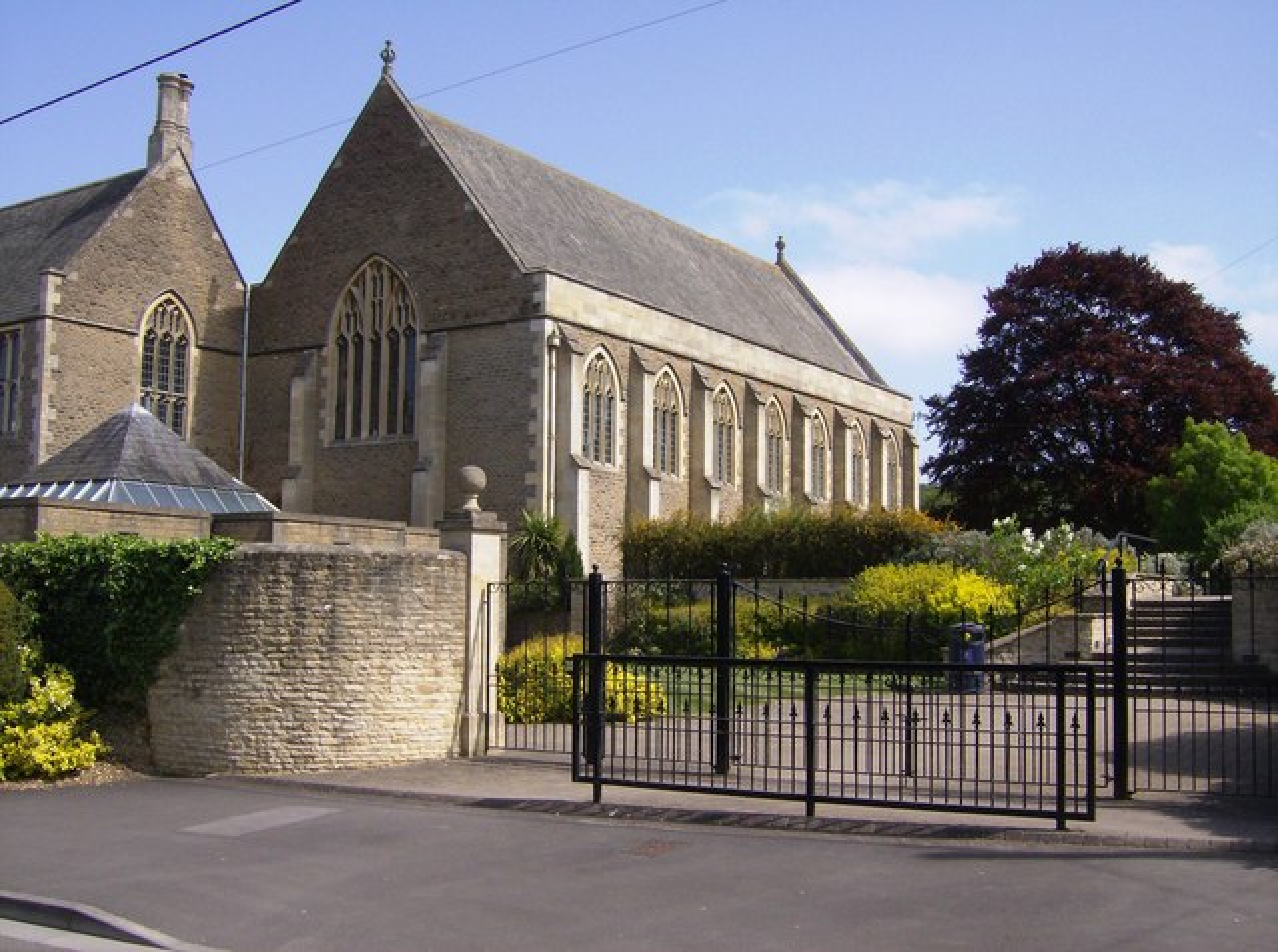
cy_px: 476
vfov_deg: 39.5
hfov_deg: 51.5
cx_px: 639
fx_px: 1326
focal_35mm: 36
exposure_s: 1/708
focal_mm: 6
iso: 100
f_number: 4.7
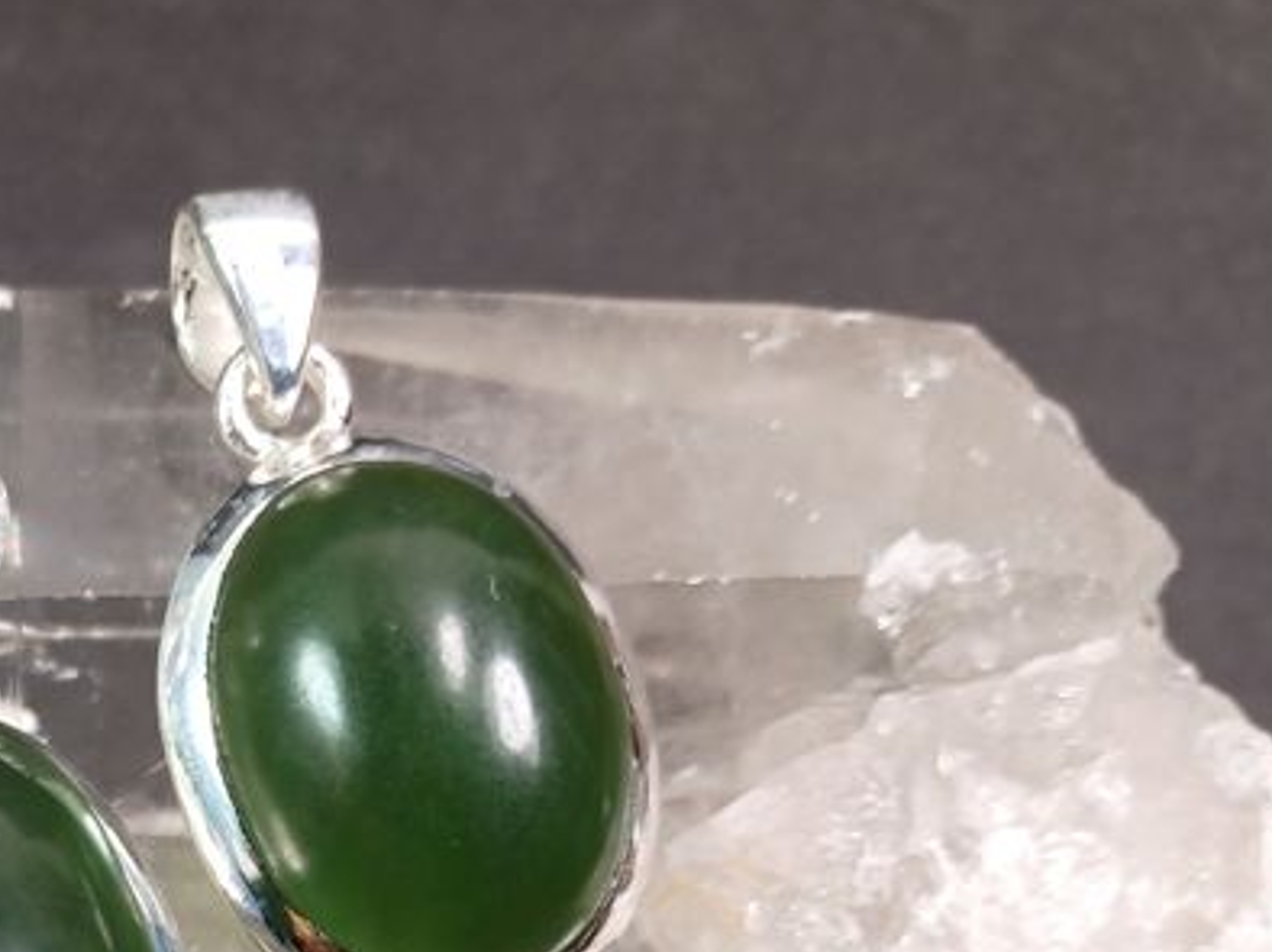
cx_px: -24
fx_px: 2203
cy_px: 1125
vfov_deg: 22.6
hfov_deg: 29.8
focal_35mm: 60
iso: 80
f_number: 1.8
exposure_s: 1/50
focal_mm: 4.6
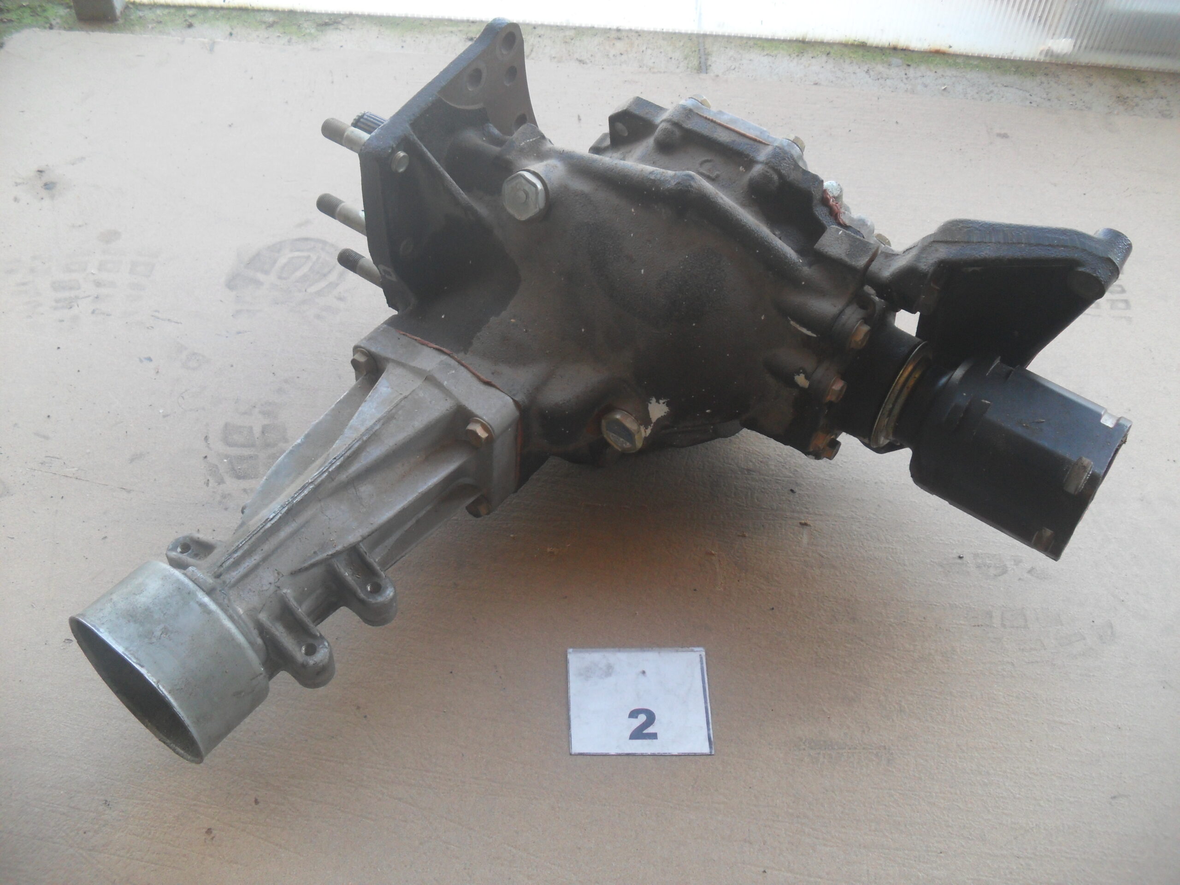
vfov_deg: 40.7
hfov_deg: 52.6
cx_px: 590
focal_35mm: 35
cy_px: 442
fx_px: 1193
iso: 80
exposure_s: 1/60
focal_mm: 6.3
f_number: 3
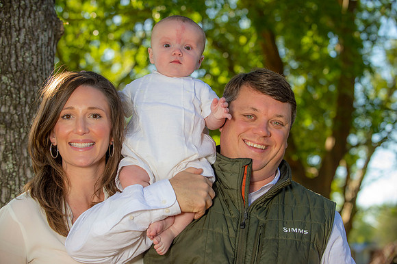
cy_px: 132
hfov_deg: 25.4
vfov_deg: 17.0
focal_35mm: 80
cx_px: 198
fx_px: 882
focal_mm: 80
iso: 200
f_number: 6.3
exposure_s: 1/250
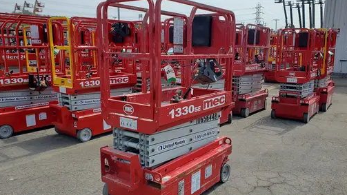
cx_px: 185
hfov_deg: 62.6
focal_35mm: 31
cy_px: 115
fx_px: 285
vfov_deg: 37.7
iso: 50
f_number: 2.4
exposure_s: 1/1539
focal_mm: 4.3
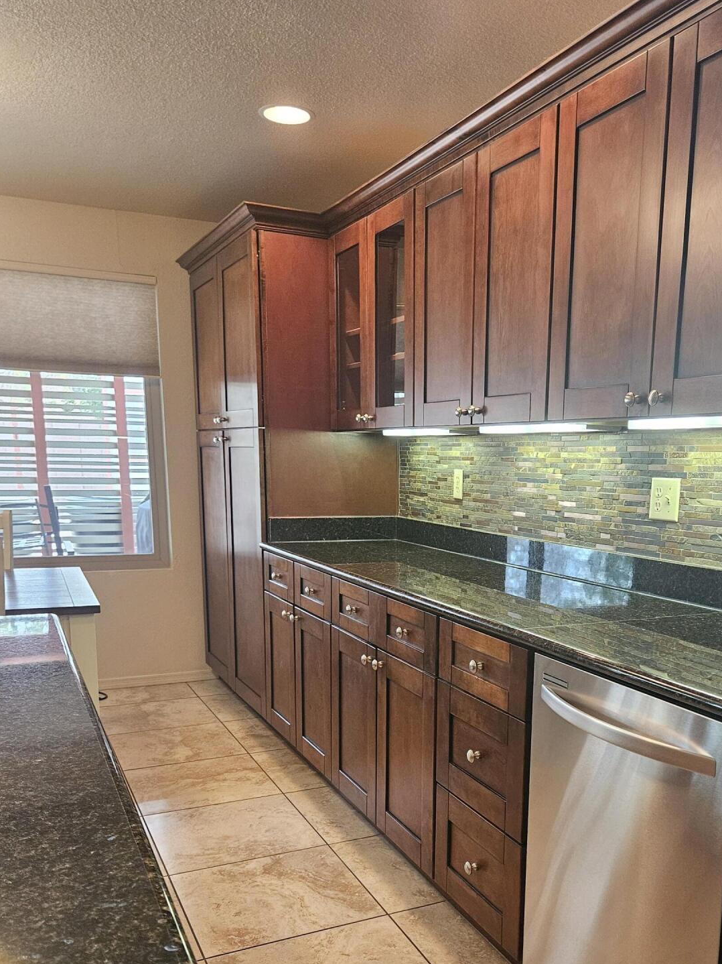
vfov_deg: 55.6
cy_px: 644
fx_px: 890
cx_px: 468
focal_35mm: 32
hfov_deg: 43.7
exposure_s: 1/120
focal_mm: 5.4
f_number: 1.8
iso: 500
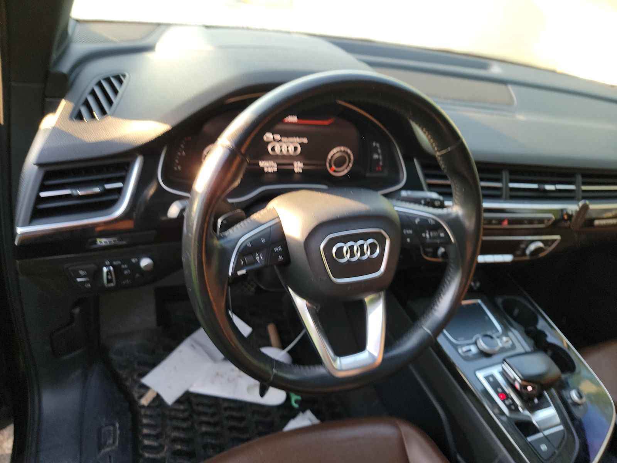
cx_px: 308
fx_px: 428
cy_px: 232
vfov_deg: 56.8
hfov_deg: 71.6
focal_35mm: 24
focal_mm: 6.7
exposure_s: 1/59
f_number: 1.8
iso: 139
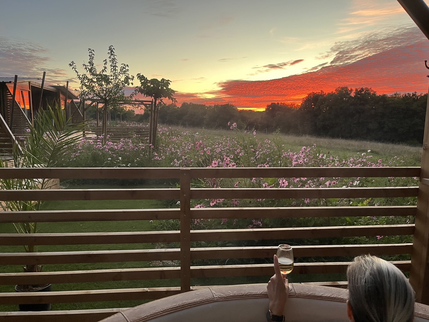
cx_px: 214
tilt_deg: -7.9
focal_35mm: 26
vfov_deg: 53.1
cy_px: 161
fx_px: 322
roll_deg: -0.8
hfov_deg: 67.3
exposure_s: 1/92
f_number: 1.6
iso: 125
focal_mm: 5.1
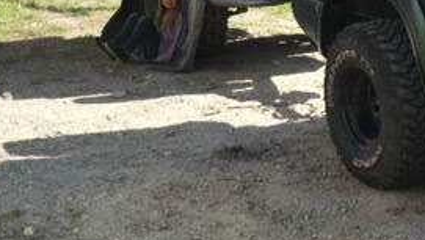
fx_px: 1015
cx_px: 384
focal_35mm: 90
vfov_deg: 13.2
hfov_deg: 23.0
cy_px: -41
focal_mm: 5.8
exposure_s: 1/320
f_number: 2.8
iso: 100
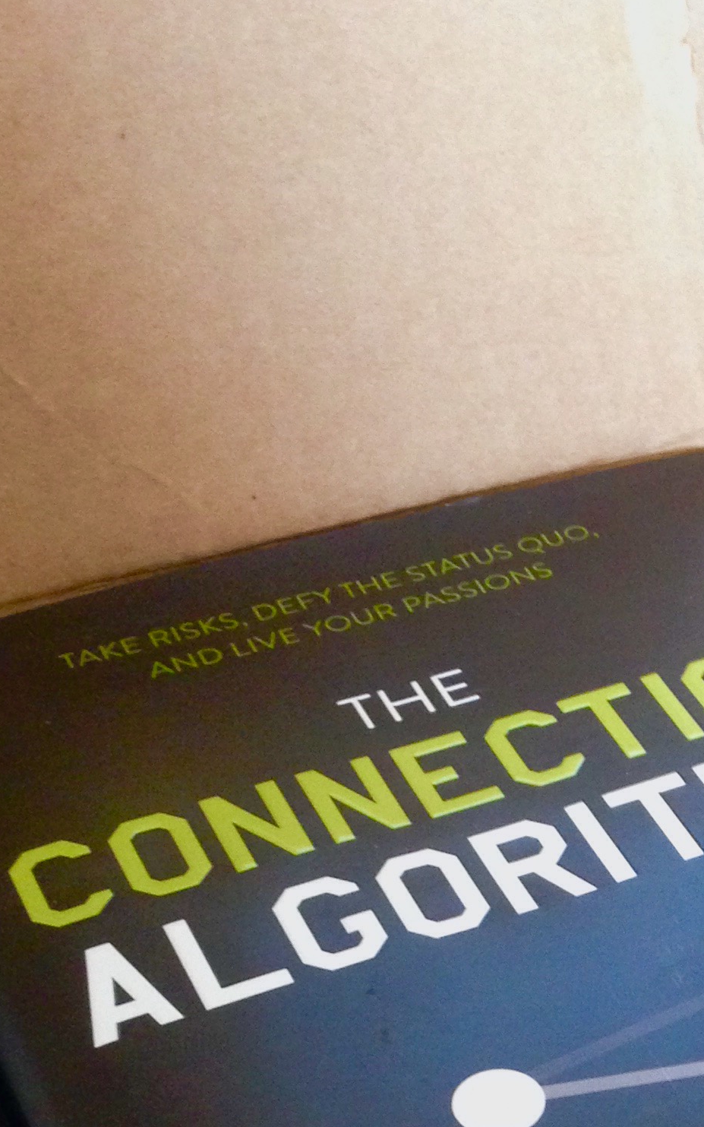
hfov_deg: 16.6
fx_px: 2364
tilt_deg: -43.8
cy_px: 1224
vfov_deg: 25.0
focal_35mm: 77
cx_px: 703
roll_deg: +0.8
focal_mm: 4.12
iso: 200
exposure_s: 1/20
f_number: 2.4
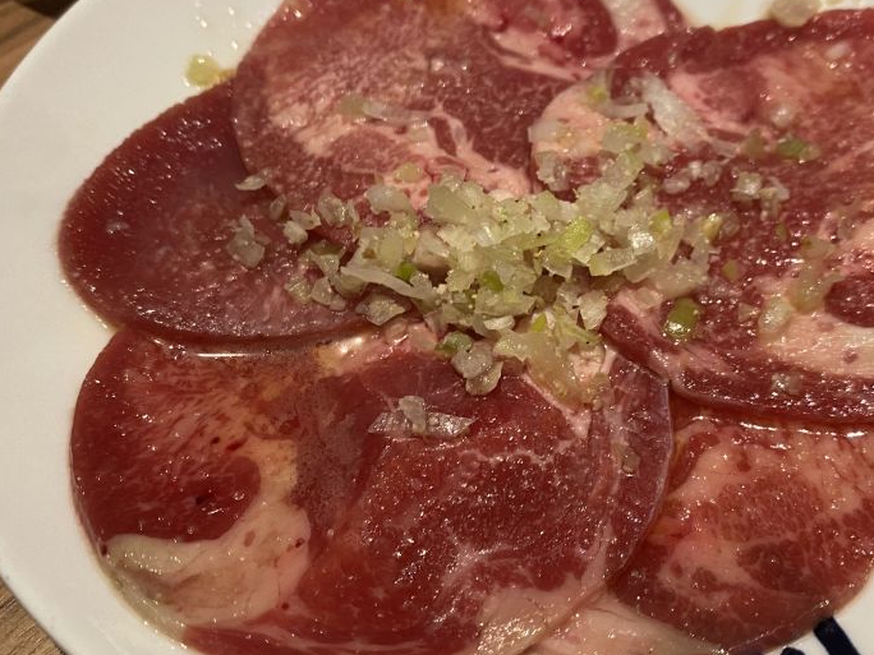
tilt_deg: -57.1
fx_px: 959
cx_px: 530
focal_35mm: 38
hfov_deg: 48.6
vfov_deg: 37.7
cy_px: 320
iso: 160
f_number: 1.8
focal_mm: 4.25
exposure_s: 1/60
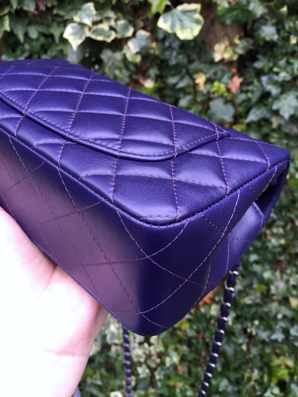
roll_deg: +3.8
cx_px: 149
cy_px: 198
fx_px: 333
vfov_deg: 61.7
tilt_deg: -26.3
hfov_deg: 48.2
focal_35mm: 29
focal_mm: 4.15
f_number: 2.2
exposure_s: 1/60
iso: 32
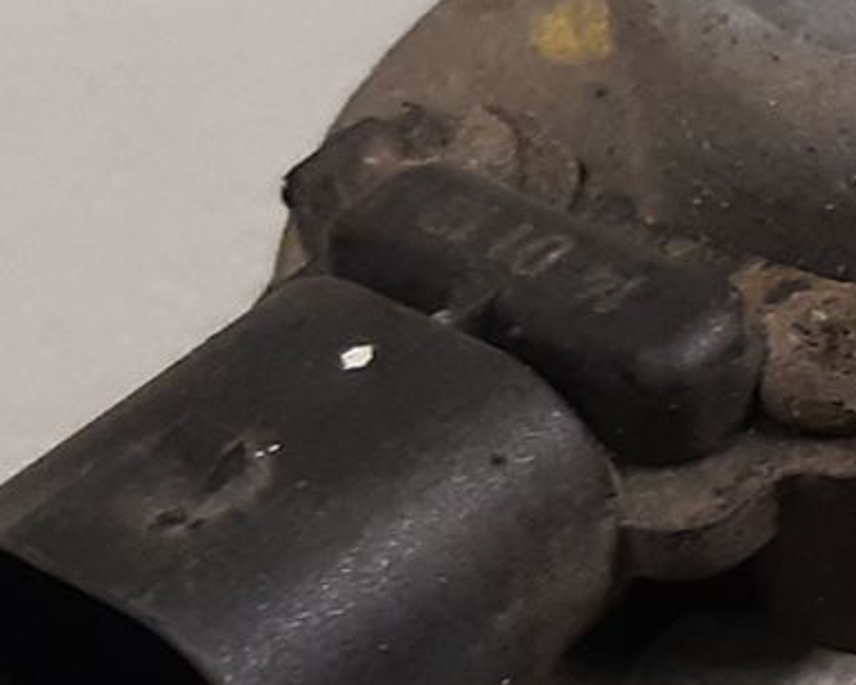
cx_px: 1049
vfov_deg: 11.4
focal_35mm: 135
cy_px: 636
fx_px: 3420
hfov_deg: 13.8
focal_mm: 3.93
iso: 200
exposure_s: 1/50
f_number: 1.7
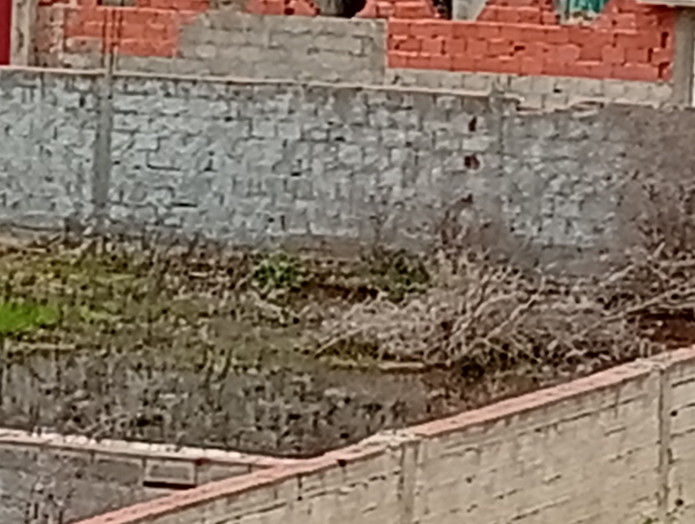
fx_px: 5249
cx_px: -514
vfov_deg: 5.7
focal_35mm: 261
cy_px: 583
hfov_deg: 7.4
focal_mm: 4.15
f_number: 1.8
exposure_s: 1/100
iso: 70
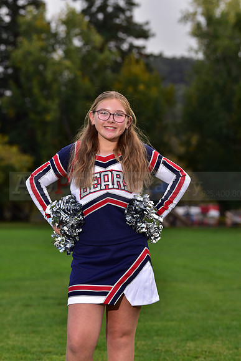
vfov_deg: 17.1
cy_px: 180
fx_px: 1204
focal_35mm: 120
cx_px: 120
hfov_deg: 11.4
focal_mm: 120
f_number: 5
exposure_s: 1/250
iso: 160
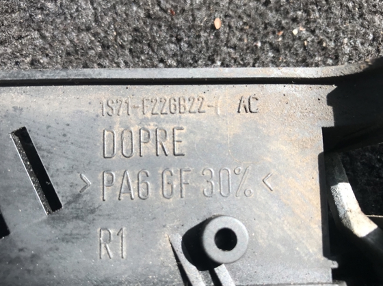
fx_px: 354
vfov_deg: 44.1
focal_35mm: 32
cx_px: 174
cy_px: 146
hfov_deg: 56.8
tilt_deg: -81.2
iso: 20
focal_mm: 3.99
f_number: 1.8
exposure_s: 1/484
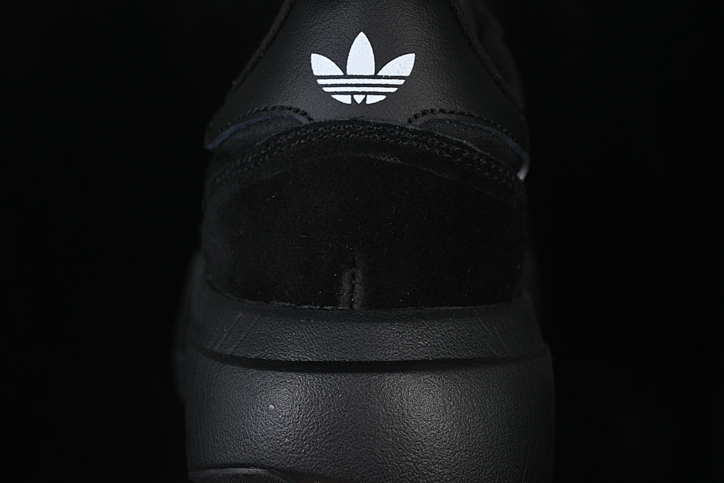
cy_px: 242
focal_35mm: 75
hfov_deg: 27.0
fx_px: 1508
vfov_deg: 18.2
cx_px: 362
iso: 160
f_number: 6.3
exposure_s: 1/50
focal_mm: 50
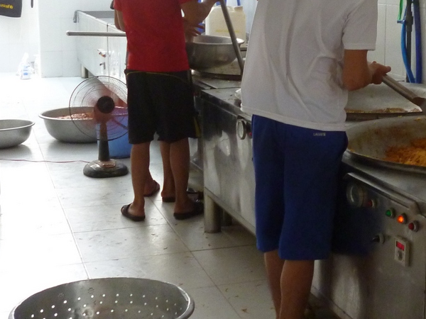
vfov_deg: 20.9
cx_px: 344
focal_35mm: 70
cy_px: 99
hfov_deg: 27.2
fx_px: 861
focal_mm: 5
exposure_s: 1/125
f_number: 3.1
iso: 320
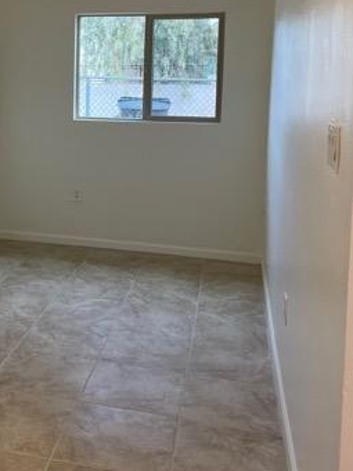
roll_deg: -0.3
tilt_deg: -5.2
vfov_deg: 38.2
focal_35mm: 49
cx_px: 42
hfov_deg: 28.6
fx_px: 666
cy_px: 137
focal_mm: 4.2
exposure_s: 1/60
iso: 80
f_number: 1.6
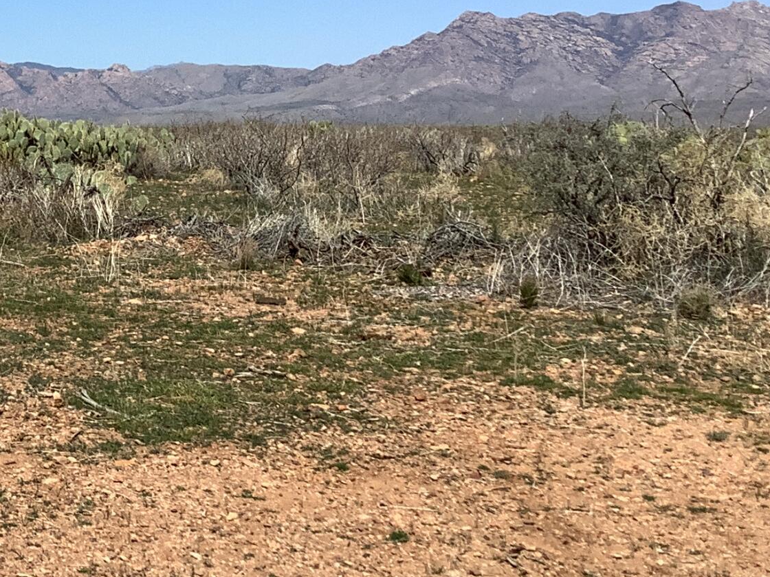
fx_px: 1846
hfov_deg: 22.6
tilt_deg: -0.4
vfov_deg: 17.6
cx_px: -3
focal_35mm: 83
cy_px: 76
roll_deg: +0.8
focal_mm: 3.3
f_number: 2.4
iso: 25
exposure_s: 1/2146
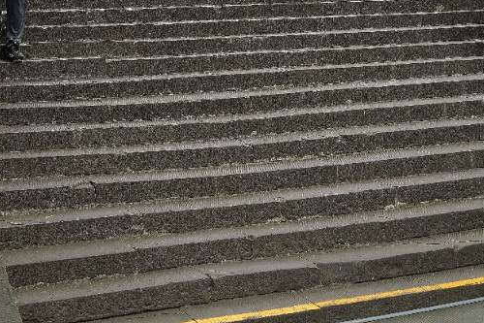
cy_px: -32
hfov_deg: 28.0
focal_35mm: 70
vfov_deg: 18.7
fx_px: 941
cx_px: 68
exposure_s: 1/160
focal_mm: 25
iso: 100
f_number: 4
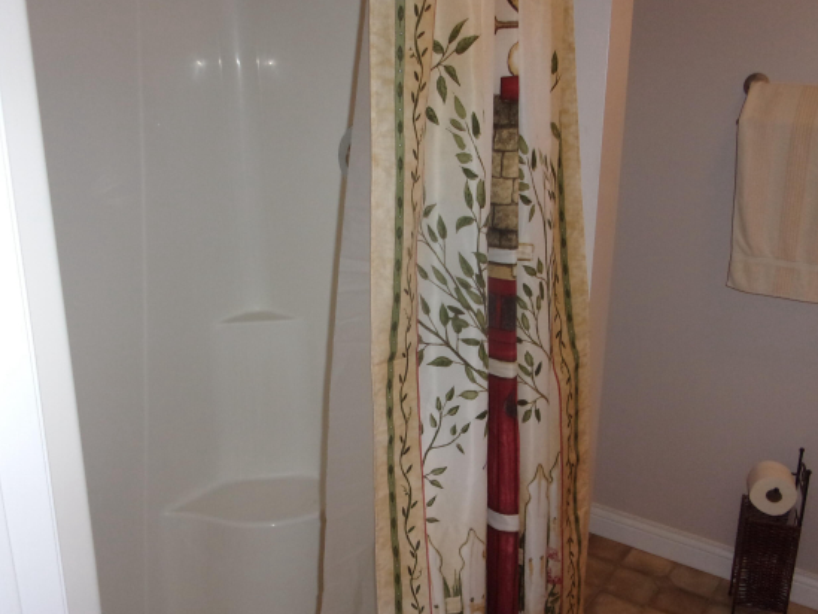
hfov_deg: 53.7
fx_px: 804
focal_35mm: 34
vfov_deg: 41.8
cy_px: 319
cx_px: 476
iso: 200
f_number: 3.9
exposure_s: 1/34
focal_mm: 5.1
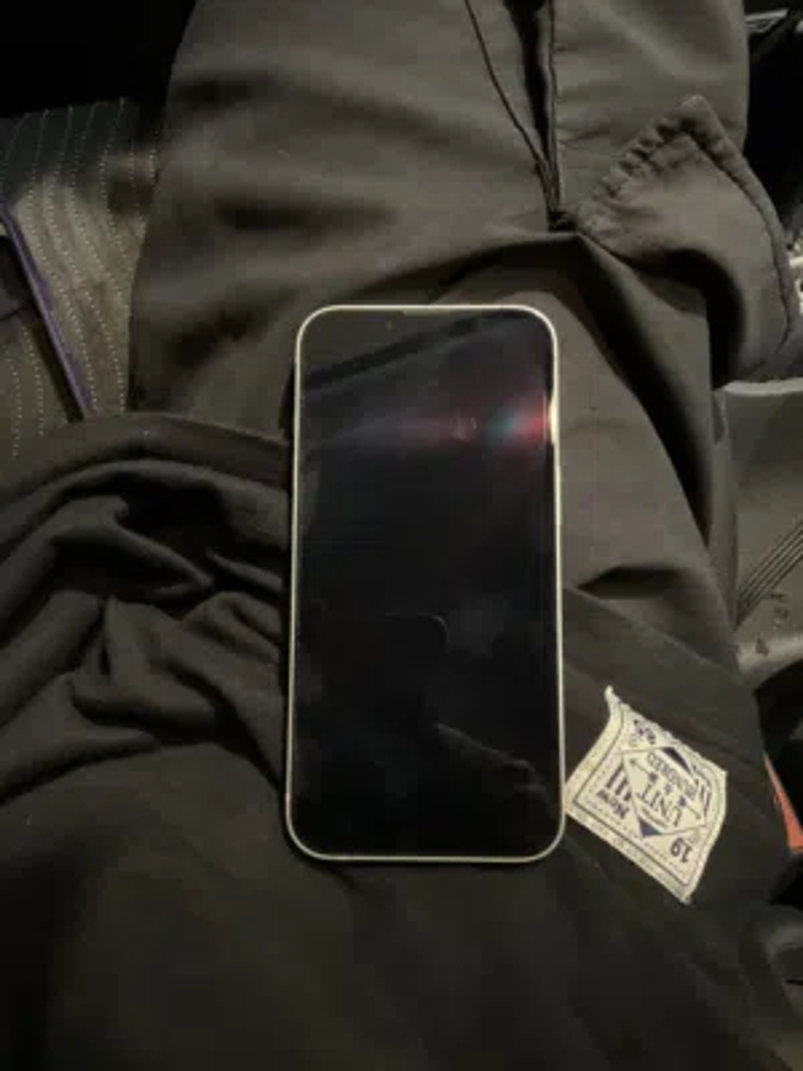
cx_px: 402
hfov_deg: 48.2
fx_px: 897
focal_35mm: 29
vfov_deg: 61.7
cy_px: 536
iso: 1000
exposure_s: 1/17
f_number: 1.8
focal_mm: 3
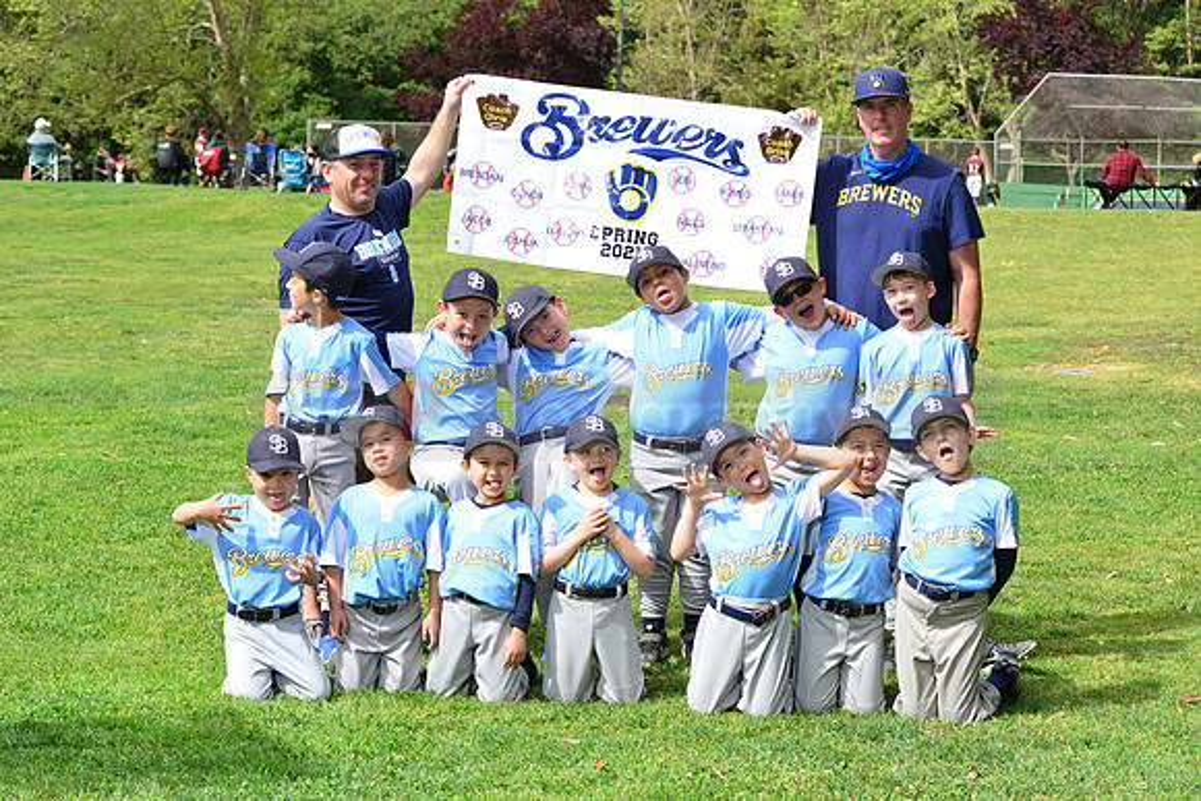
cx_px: 600
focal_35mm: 95
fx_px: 3170
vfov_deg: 14.4
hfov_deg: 21.5
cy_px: 400
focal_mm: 95
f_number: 10
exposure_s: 1/200
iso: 200
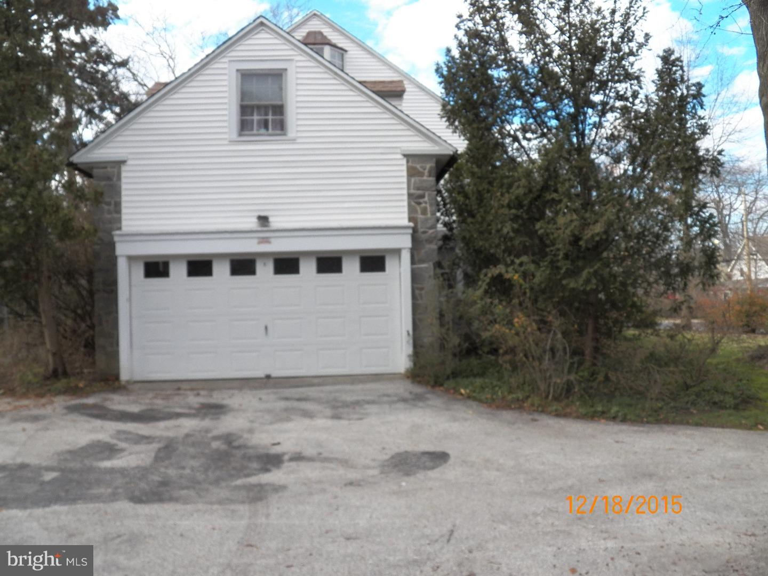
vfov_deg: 49.7
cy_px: 288
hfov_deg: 63.4
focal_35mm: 28
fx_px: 621
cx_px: 384
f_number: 4
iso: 125
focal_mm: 4.9
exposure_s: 1/500
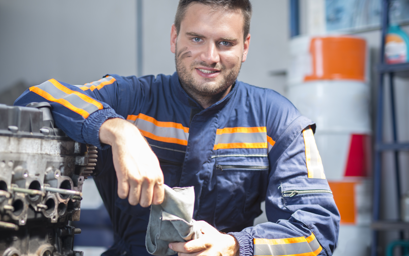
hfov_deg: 28.6
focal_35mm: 72
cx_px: 174
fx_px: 803
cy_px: 155
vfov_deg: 18.1
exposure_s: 1/200
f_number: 1.8
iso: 200
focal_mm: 50
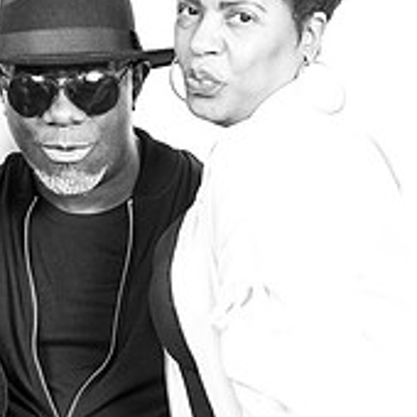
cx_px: 155
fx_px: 1976
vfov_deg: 12.0
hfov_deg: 12.0
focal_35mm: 145
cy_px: 247
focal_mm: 50
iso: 500
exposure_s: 1/200
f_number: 4
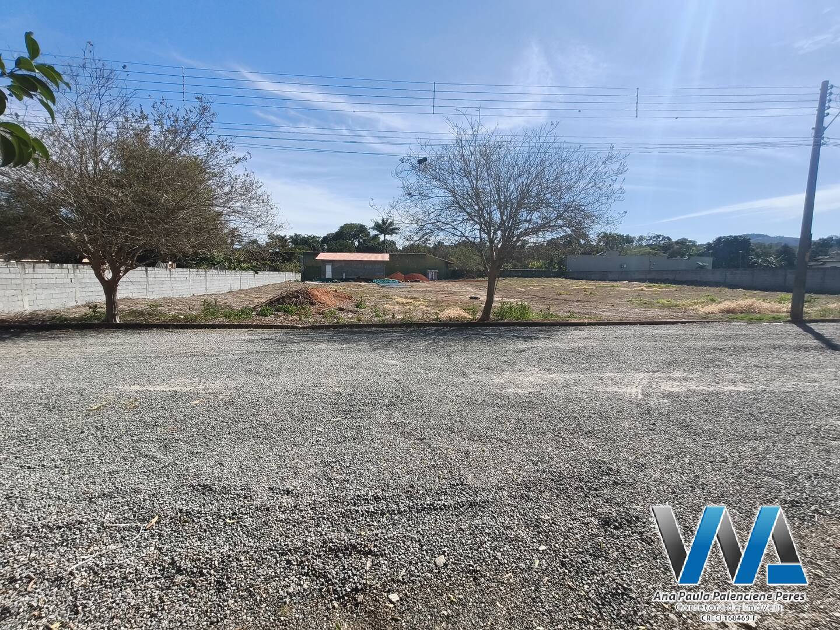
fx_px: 364
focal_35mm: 15
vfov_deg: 81.7
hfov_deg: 98.2
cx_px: 420
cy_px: 315
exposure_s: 1/2119
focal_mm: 1.67
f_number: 2.2
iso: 50
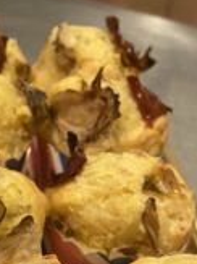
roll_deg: -5.5
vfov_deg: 22.5
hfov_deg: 17.8
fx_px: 608
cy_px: 316
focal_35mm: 80
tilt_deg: -41.9
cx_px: -14
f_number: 1.8
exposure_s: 1/33
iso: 500
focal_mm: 4.25
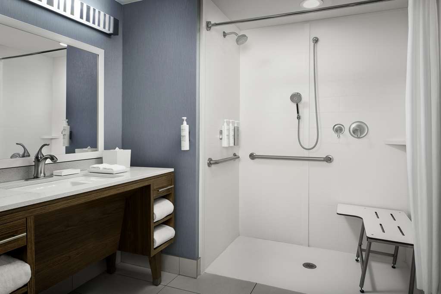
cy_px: 147
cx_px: 220
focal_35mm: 22
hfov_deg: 78.6
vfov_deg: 57.2
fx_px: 269
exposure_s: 1/250
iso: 400
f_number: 11
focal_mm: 22
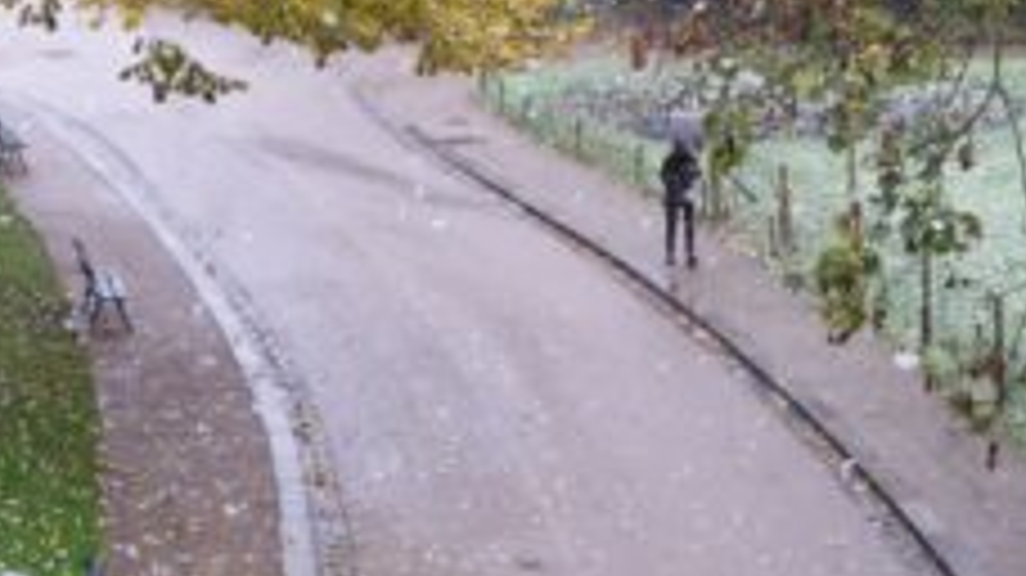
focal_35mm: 126
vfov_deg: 9.5
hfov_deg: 17.0
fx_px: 3426
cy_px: -106
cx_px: 356
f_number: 5.6
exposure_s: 1/500
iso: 6400
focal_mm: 27
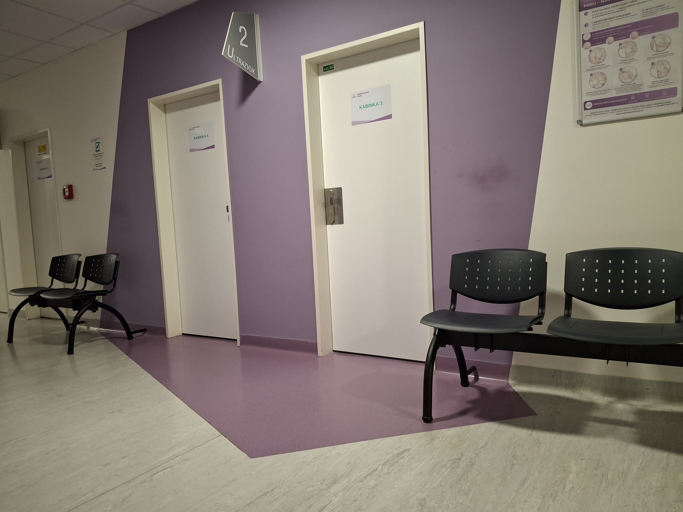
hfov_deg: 69.4
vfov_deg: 54.9
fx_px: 493
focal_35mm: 25
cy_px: 256
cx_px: 342
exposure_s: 1/50
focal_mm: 4.69
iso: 250
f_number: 1.8
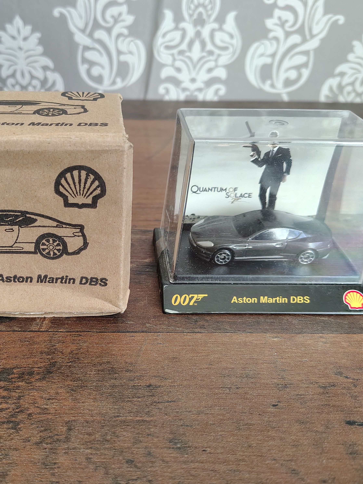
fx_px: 461
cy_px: 244
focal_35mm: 33
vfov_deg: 55.4
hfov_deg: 42.4
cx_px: 122
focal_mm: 5.56
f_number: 1.8
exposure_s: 1/100
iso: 809
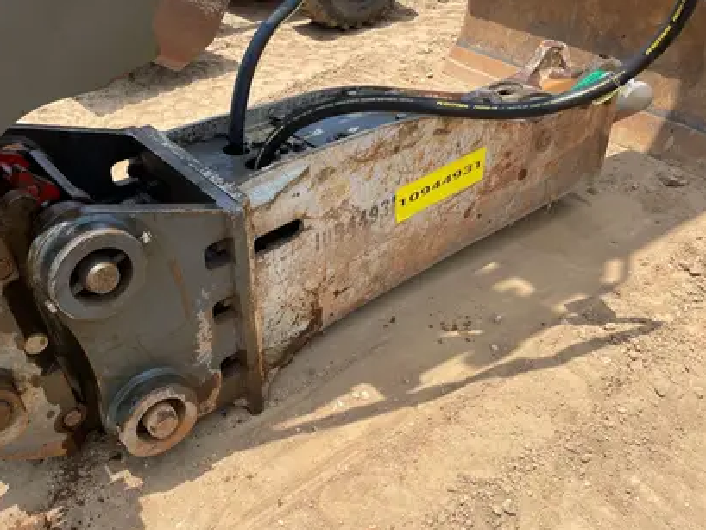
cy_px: 246
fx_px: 714
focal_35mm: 35
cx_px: 273
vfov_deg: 40.7
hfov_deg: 52.2
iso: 32
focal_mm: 4.2
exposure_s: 1/2257
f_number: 1.6
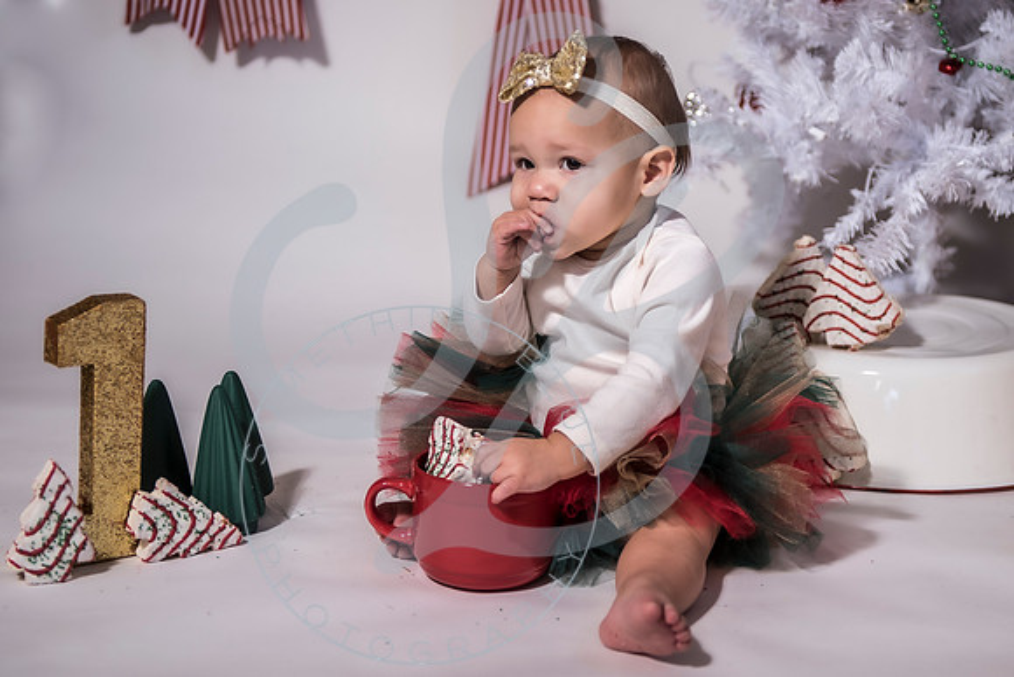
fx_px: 1959
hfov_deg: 29.0
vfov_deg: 19.6
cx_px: 556
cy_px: 272
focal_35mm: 70
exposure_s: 1/125
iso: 100
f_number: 2.8
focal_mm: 52
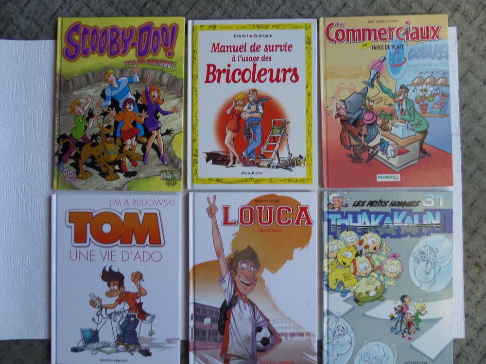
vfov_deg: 56.8
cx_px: 243
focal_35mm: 24
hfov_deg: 71.6
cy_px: 182
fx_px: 337
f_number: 3.2
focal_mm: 4
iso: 100
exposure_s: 1/45
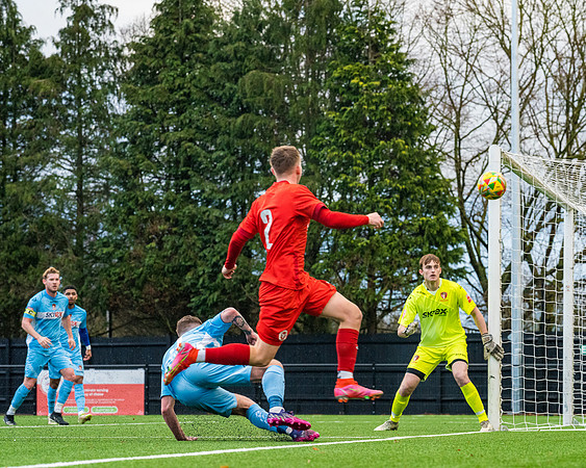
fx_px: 3019
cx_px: 378
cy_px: 264
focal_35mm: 174
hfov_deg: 11.1
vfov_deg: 8.9
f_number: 6.3
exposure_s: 1/640
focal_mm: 135
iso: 4000
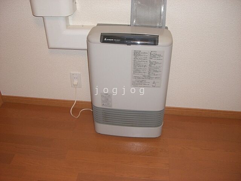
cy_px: 90
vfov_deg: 37.7
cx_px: 120
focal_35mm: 38
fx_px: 265
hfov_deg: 49.0
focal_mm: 6.2
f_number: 2.7
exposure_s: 1/60
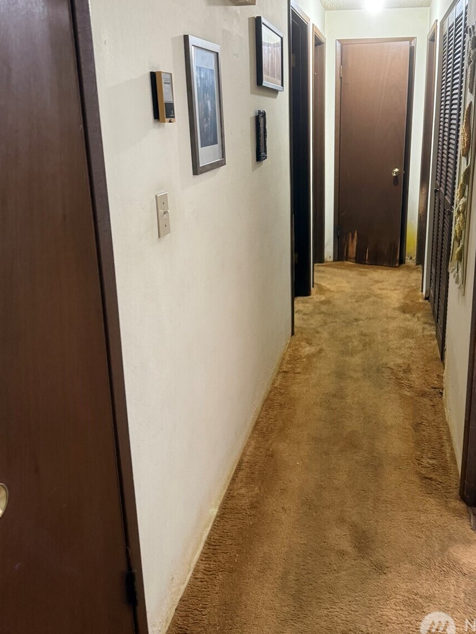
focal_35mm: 30
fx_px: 550
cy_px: 259
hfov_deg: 46.5
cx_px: 291
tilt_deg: -11.0
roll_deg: -2.1
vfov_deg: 59.5
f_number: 1.78
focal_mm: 6.76
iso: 500
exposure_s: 1/60
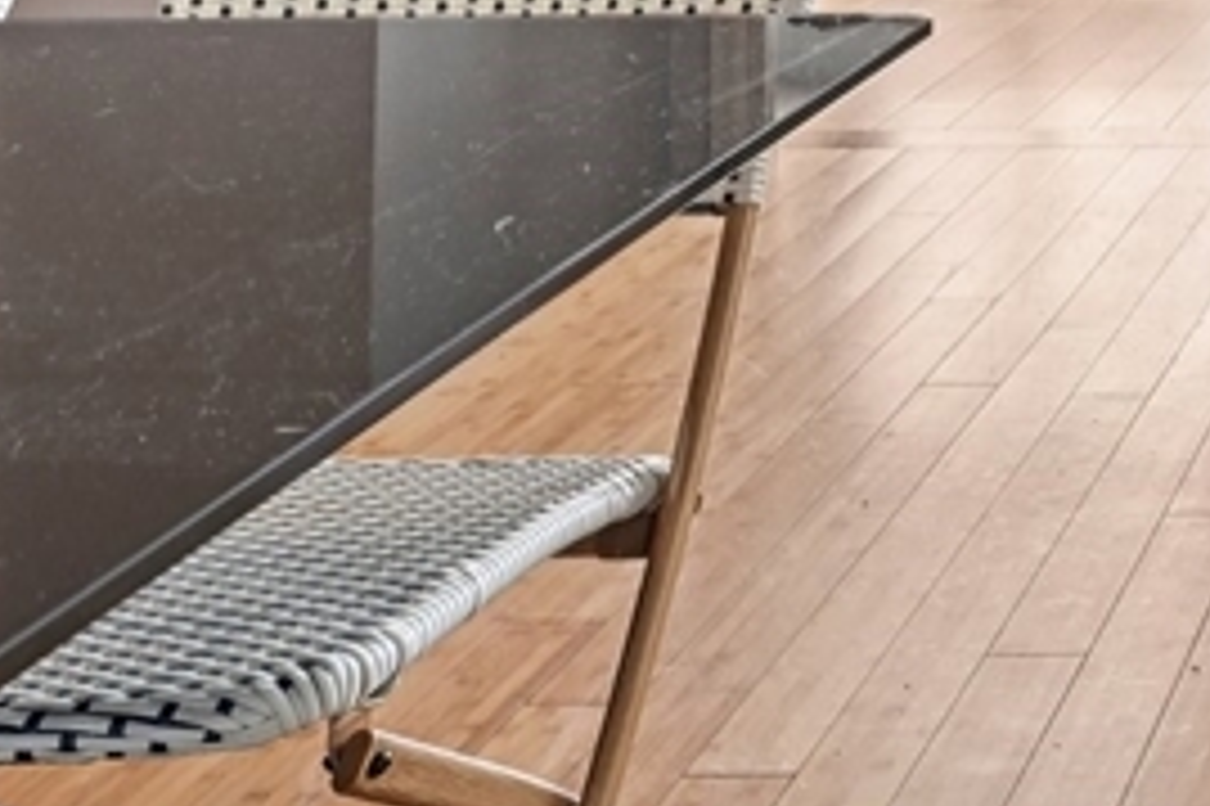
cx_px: 1786
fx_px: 2049
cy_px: -498
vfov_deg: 18.8
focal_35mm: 61
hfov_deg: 25.4
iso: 400
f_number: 8
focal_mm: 16
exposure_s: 1/40
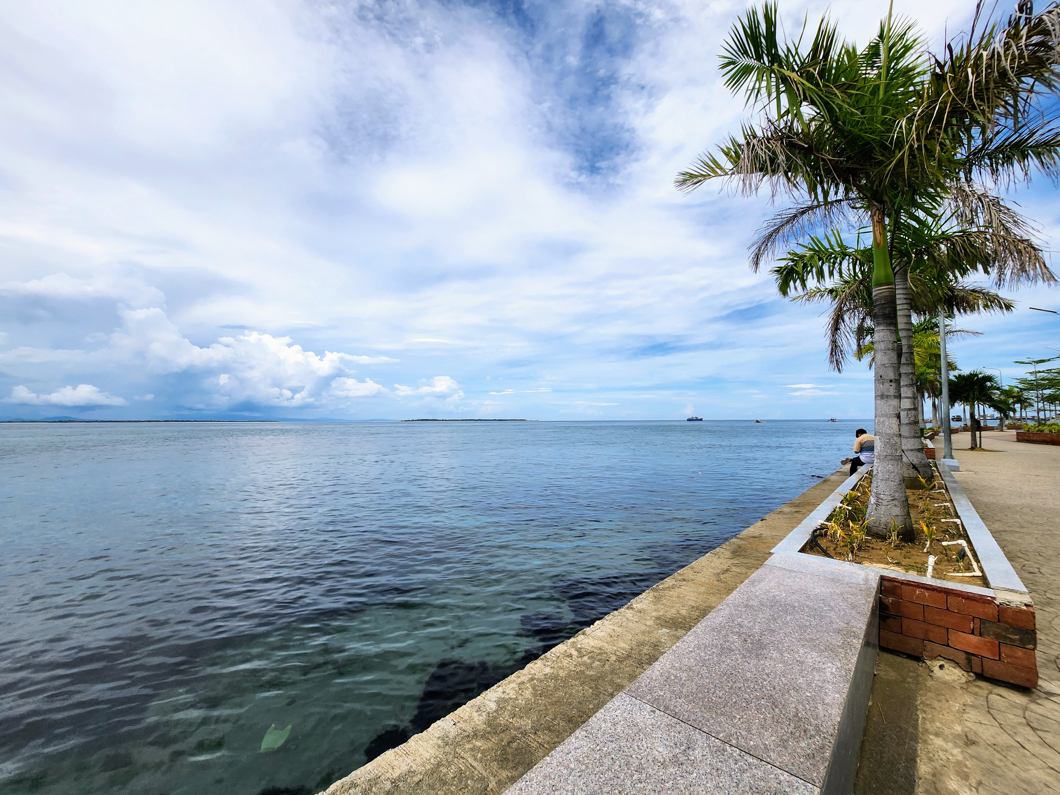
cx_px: 530
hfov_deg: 106.2
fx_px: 398
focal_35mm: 13
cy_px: 398
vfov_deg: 89.9
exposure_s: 1/2287
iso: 32
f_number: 2.2
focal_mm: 1.7
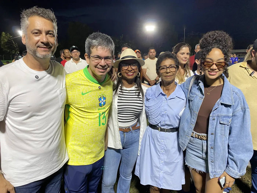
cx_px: 128
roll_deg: +1.0
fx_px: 193
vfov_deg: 53.1
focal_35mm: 26
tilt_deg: -12.4
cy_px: 96
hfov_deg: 67.3
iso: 125
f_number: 1.8
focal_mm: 4.25
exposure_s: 1/62
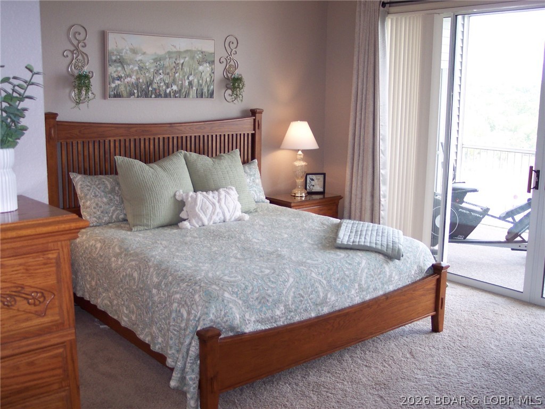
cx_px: 272
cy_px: 204
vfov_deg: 37.7
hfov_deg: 49.0
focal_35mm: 38
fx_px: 598
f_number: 2.8
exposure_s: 1/60
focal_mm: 8
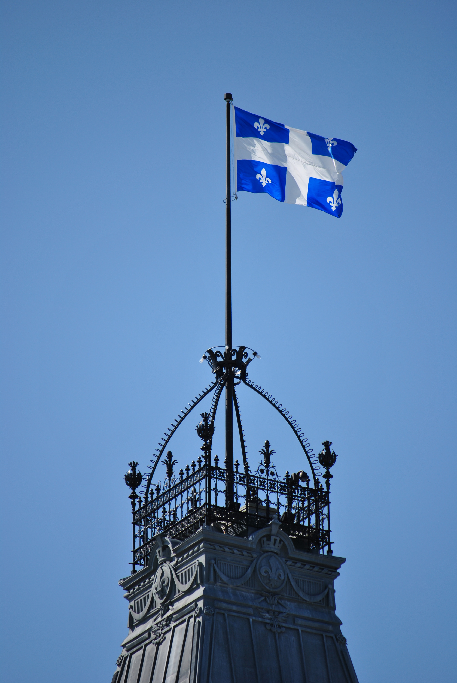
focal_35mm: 300
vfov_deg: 6.9
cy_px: 342
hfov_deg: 4.6
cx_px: 228
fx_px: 5696
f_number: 5.6
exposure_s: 1/640
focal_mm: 200
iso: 100
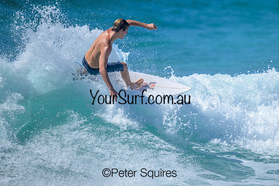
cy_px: 82
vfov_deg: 1.3
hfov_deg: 1.9
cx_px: 191
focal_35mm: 1100
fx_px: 8526
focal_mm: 800
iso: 280
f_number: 6.3
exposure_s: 1/2500
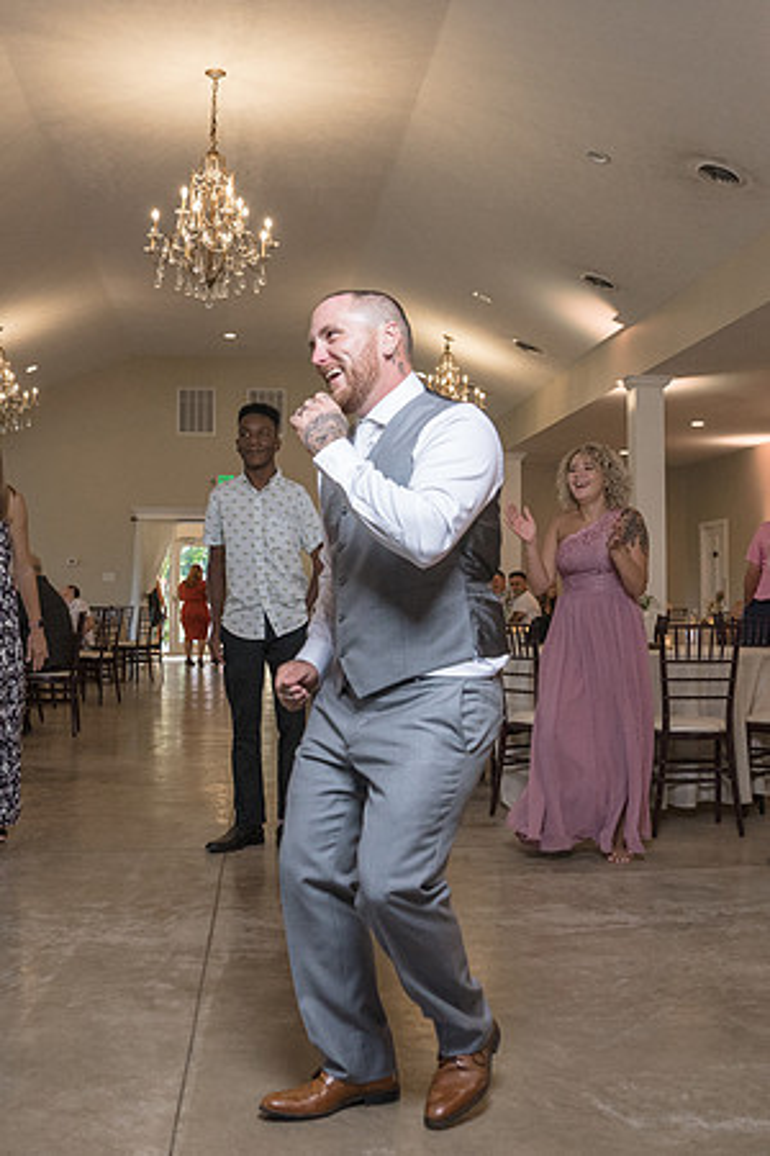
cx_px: 407
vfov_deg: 47.3
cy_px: 532
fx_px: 1318
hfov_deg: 32.6
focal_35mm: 41
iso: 2000
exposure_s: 1/250
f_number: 4
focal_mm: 24
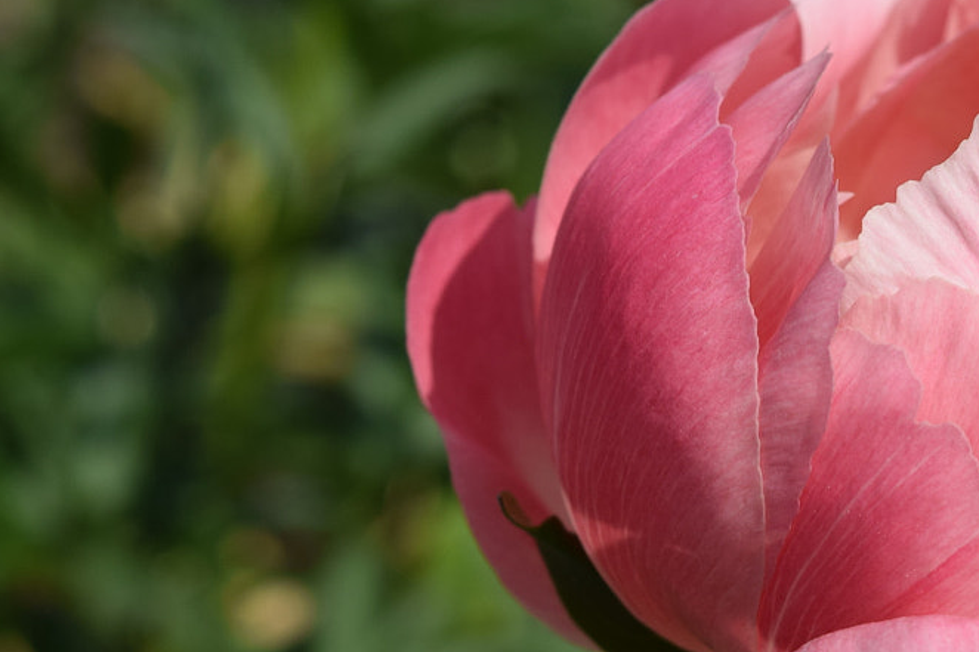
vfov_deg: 9.4
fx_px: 3942
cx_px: 1118
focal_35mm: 145
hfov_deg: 13.8
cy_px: 470
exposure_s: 1/1000
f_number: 8
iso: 200
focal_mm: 40
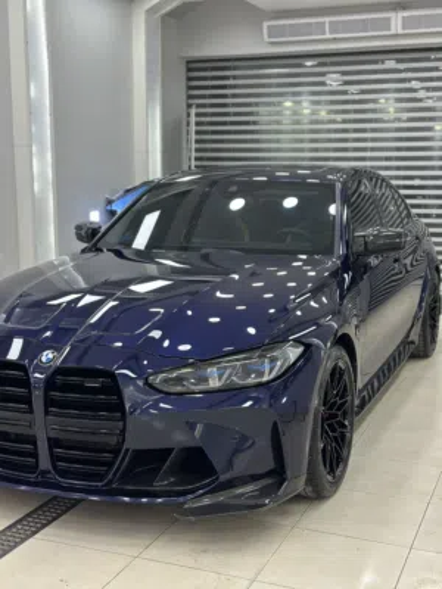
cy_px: 294
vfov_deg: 39.7
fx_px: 817
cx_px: 221
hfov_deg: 30.3
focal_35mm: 48
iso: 160
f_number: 1.78
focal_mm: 6.86
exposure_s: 1/100
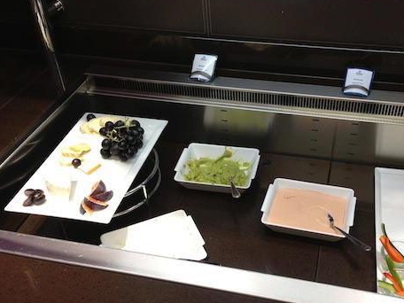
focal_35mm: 42
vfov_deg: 34.3
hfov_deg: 44.6
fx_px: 490
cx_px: 241
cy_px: 169
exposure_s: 1/60
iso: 64
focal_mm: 4.13
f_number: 2.4
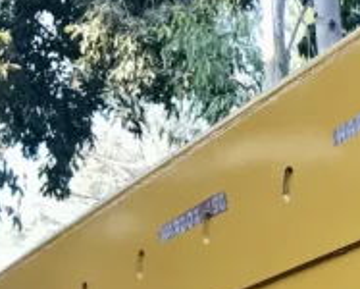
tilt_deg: +1.1
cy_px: 347
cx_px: 595
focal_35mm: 112
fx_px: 1195
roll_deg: +1.0
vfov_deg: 13.4
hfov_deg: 15.3
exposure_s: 1/155
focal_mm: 3.99
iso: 20
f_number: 1.8
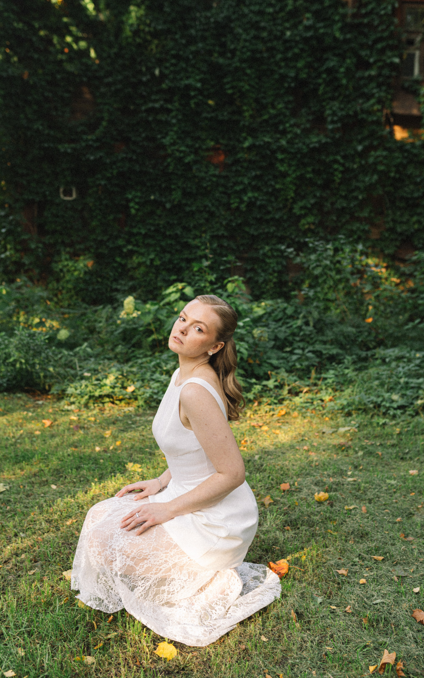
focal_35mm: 36
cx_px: 208
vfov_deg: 54.0
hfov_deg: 35.3
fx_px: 666
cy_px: 341
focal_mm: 35
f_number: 2.5
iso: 250
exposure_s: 1/200
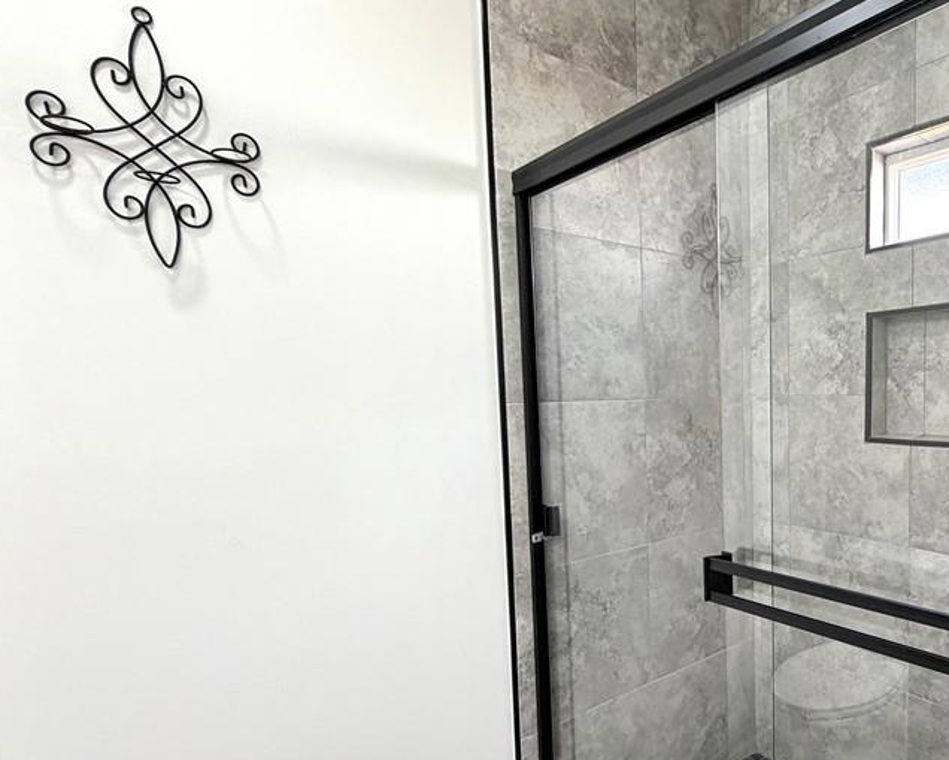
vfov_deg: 62.8
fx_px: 618
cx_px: 718
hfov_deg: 69.8
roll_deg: +0.8
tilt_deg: -5.5
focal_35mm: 22
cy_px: 442
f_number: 2.2
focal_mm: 2.22
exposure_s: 1/120
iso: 200
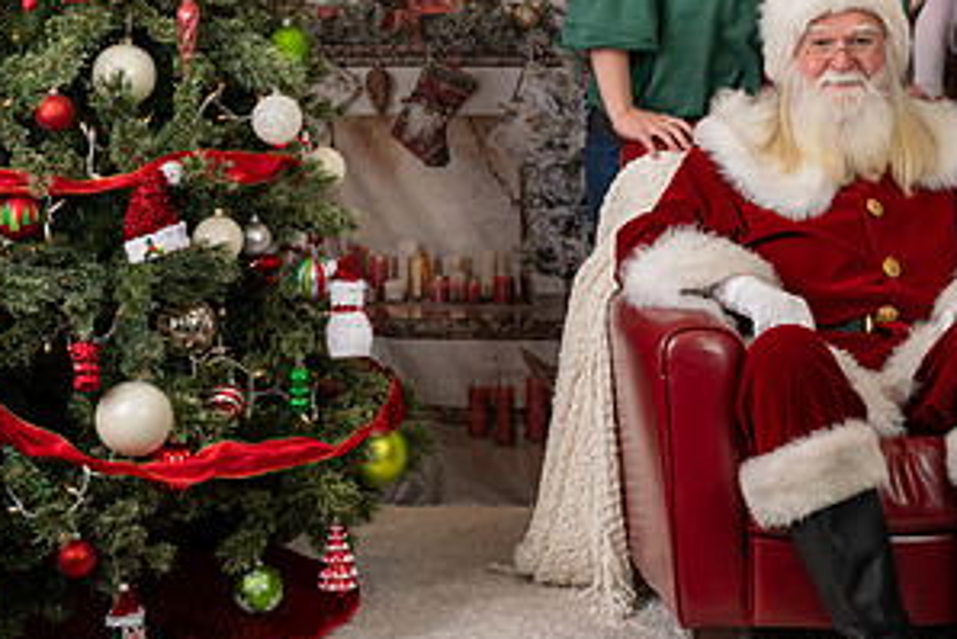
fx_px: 2633
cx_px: 720
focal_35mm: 99
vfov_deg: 13.8
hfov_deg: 20.4
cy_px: 117
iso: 100
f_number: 9
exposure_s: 1/100
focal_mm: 50
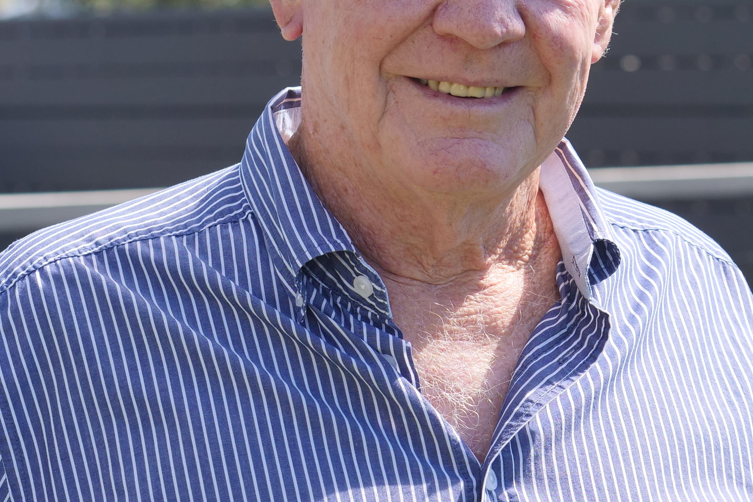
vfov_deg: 7.3
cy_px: 251
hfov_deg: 10.9
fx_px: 3932
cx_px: 440
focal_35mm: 188
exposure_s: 1/640
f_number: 3.5
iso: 200
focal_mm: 42
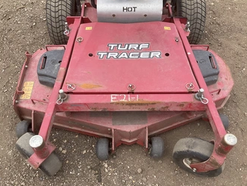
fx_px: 250
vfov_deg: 40.8
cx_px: 122
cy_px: 97
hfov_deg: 52.6
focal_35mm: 35
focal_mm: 3
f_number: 1.8
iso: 25
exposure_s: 1/650
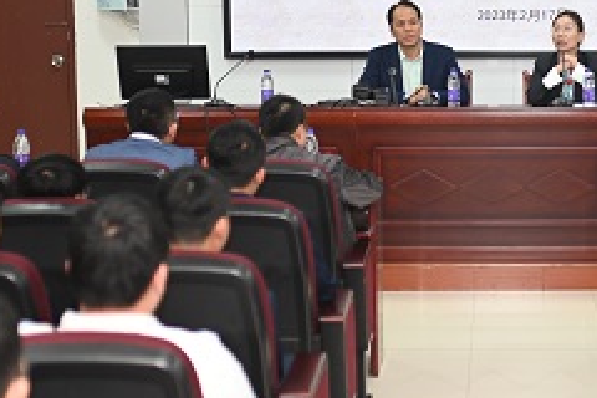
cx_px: 517
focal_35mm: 102
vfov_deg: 13.4
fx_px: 1691
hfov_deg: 19.7
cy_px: 206
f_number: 1.4
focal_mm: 35
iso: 64
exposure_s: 1/100
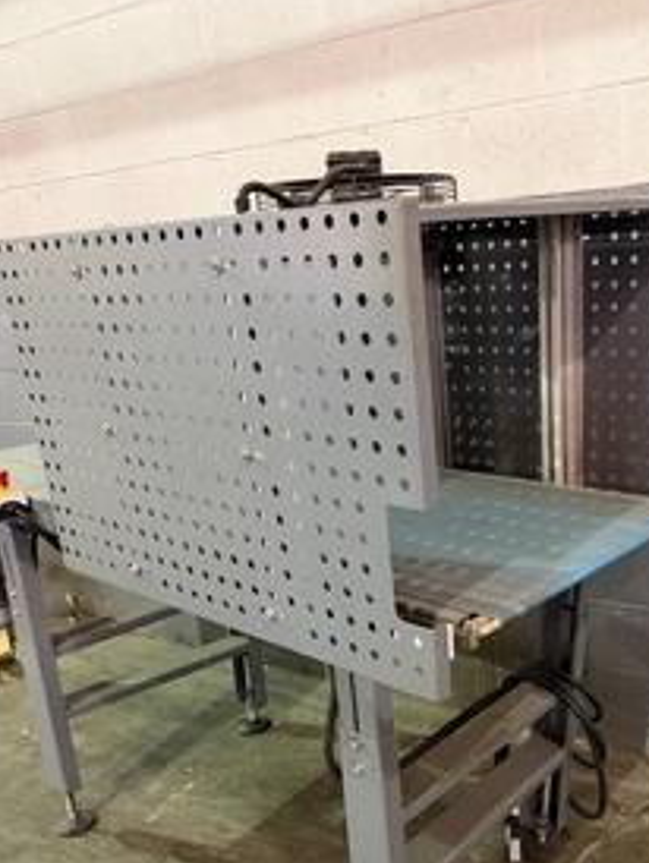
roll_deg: +6.0
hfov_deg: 39.9
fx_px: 874
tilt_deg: -22.0
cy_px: 592
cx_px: 463
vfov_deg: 51.4
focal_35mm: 35
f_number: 1.78
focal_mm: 6.76
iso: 640
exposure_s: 1/40
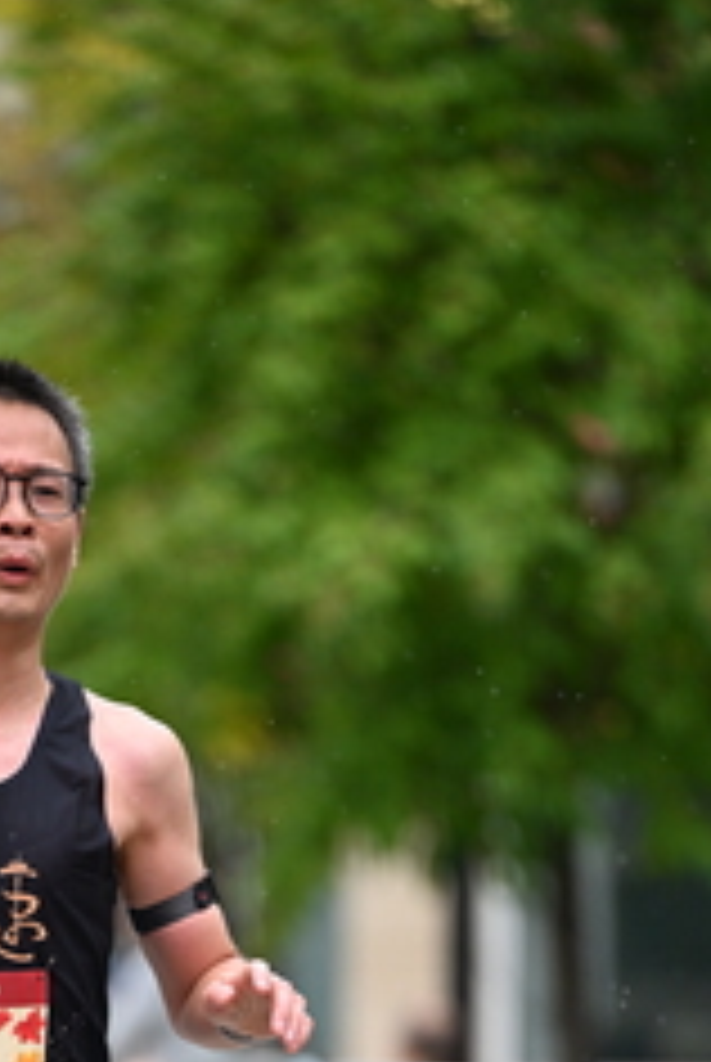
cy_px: 1202
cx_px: 16
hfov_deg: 3.0
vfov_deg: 4.4
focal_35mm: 466
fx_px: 13764
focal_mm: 200
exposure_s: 1/1600
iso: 1250
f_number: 2.8
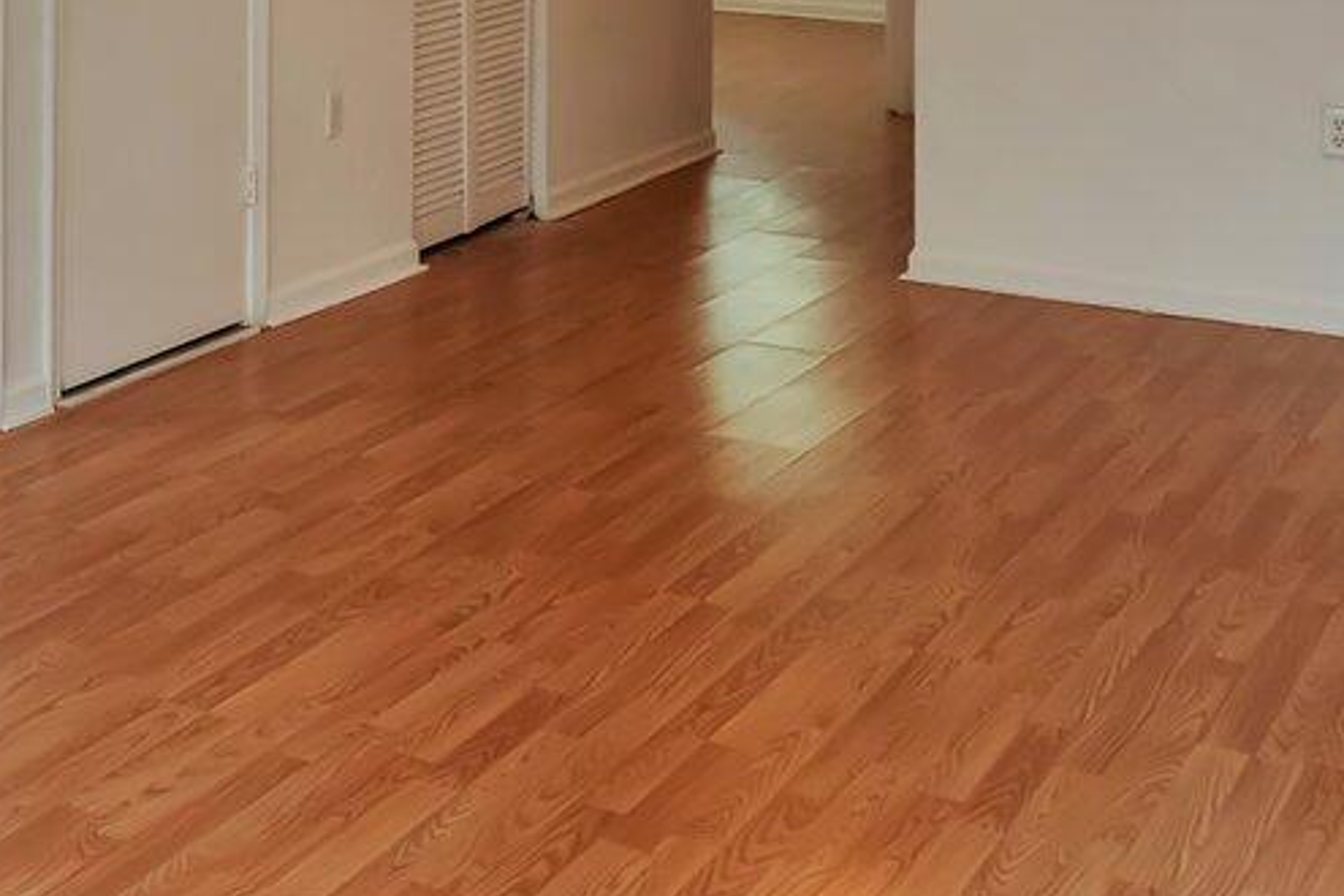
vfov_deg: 20.2
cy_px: -238
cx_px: -242
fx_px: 2314
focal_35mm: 62
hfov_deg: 28.5
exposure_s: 1/40
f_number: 8
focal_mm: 10
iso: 800
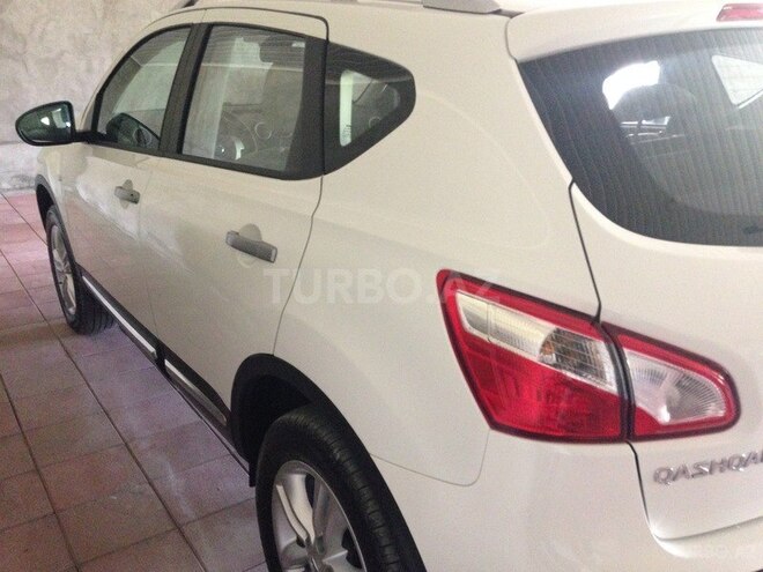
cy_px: 286
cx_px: 382
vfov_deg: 42.9
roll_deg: -0.5
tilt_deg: -19.0
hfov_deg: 55.4
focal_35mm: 33
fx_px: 727
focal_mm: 4.12
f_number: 2.4
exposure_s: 1/15
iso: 400
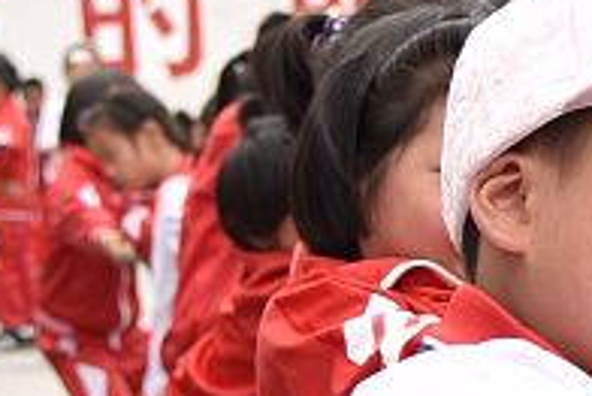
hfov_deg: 9.3
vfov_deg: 7.4
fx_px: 3028
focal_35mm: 184
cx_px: 1673
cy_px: 520
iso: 100
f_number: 4
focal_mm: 30
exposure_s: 1/500
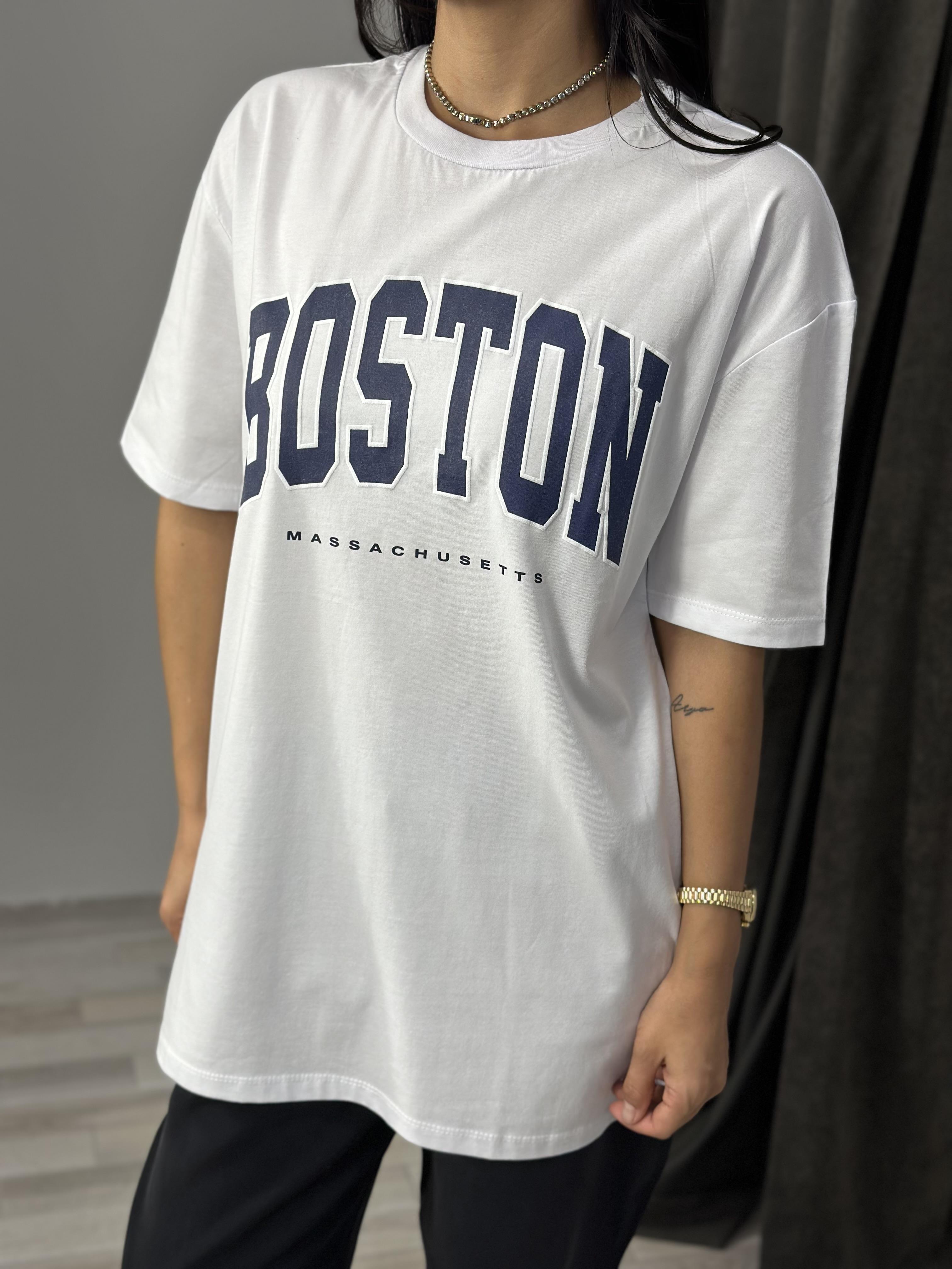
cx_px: 476
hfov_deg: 30.3
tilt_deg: -20.9
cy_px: 634
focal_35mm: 48
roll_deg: -3.2
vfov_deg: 39.7
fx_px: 1760
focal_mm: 6.86
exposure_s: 1/109
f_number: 1.78
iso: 64
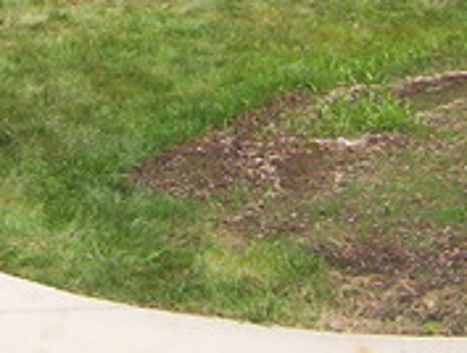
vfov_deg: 11.1
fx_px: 1746
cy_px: -171
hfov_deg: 14.8
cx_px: -71
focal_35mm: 129
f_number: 5.24
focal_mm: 5.54
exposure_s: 1/448
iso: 100
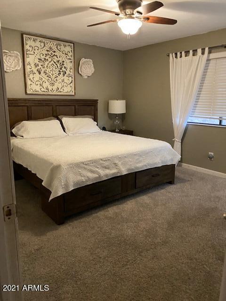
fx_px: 226
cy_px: 150
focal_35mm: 26
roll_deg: -0.2
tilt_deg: -10.3
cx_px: 113
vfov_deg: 67.3
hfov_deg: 53.1
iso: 500
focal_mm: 4.25
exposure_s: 1/30
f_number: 1.8
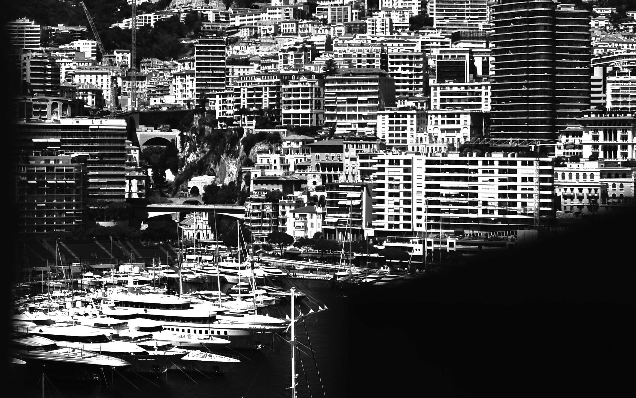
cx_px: 263
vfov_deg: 15.1
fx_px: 1491
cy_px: 105
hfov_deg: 24.1
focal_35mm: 86
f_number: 2.8
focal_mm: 40
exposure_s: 1/2500
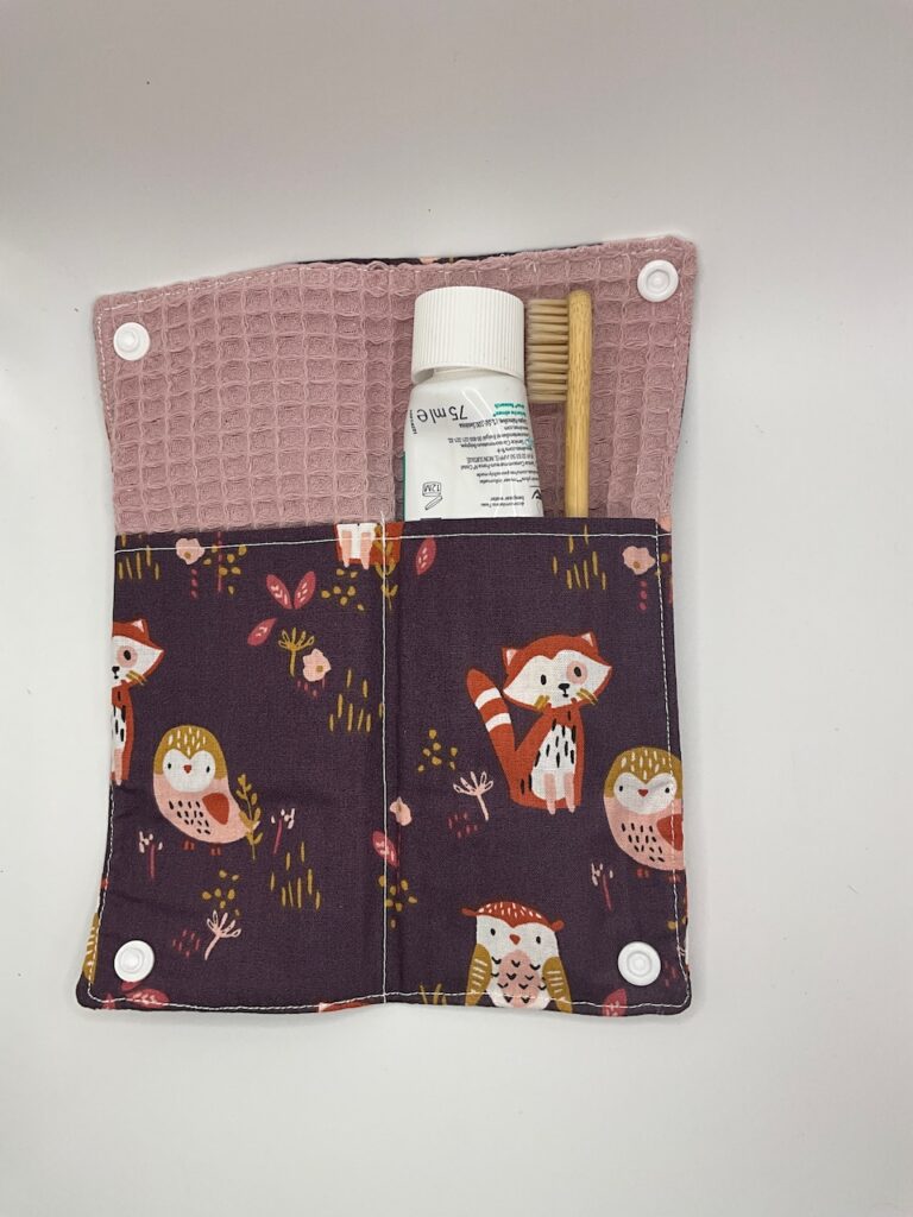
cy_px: 608
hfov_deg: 48.2
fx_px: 1020
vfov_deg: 61.7
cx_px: 456
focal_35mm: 29
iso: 20
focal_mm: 3
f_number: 1.8
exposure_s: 1/221
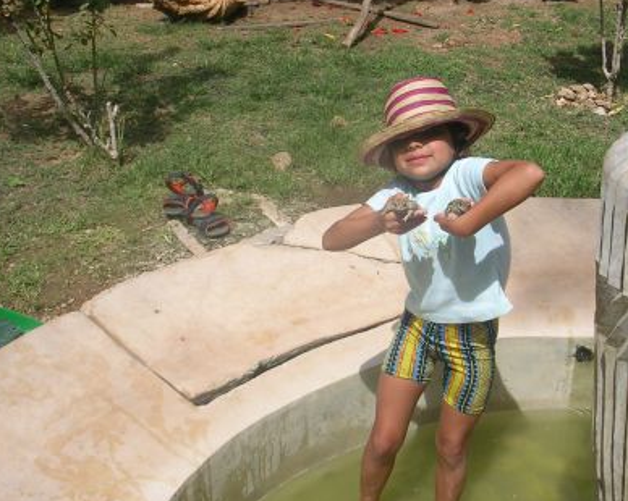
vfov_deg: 29.6
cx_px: 414
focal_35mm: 51
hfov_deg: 36.3
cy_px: 210
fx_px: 947
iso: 50
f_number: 5.6
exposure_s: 1/412
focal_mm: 5.8
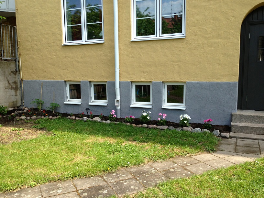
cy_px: 99
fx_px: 252
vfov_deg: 42.9
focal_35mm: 33
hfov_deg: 55.4
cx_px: 132
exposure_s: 1/501
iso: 50
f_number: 2.4
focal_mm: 4.13
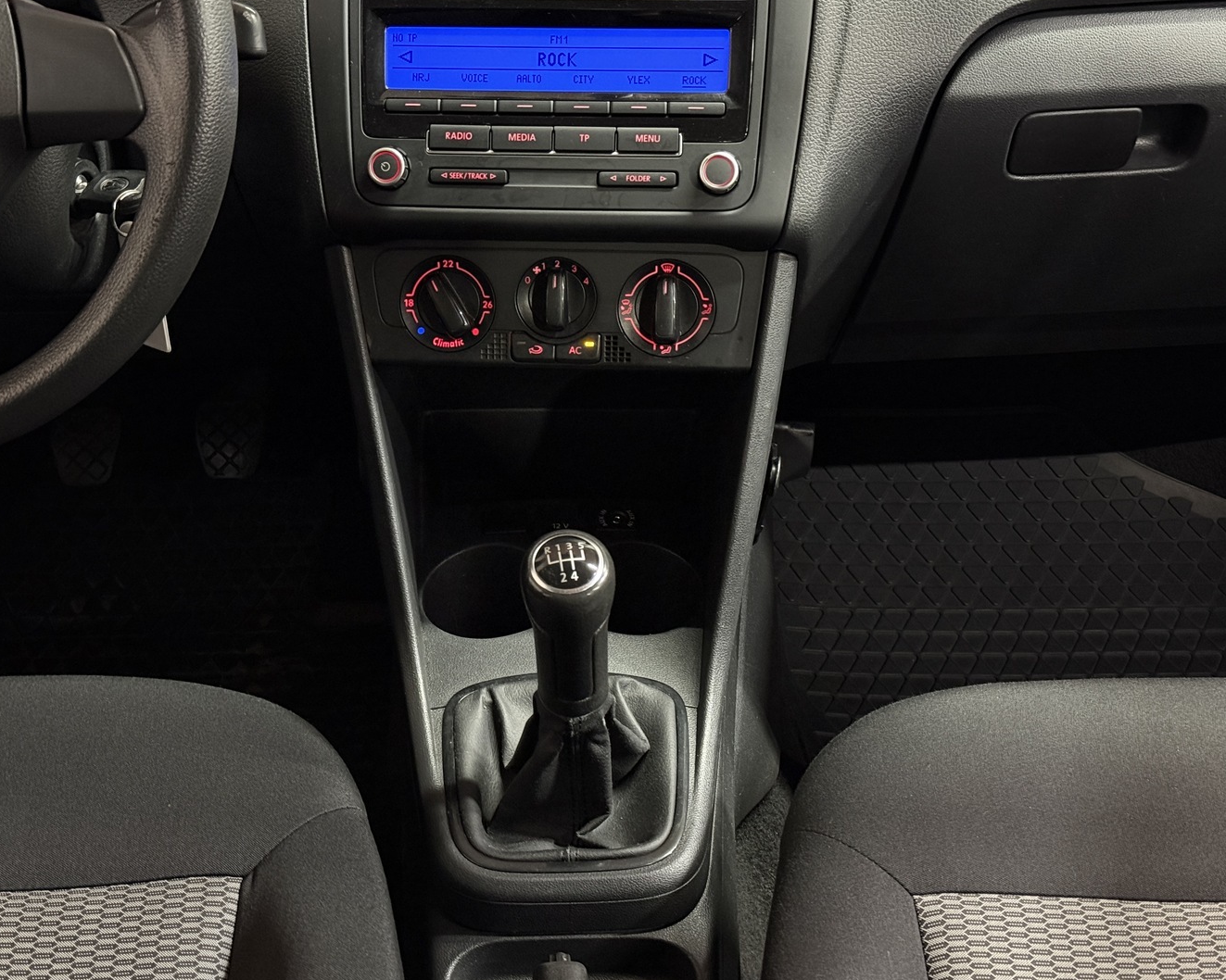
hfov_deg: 36.6
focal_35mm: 51
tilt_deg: -31.5
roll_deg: +1.1
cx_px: 568
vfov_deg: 29.7
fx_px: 1850
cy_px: 492
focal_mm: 6.76
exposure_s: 1/30
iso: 500
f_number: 1.78
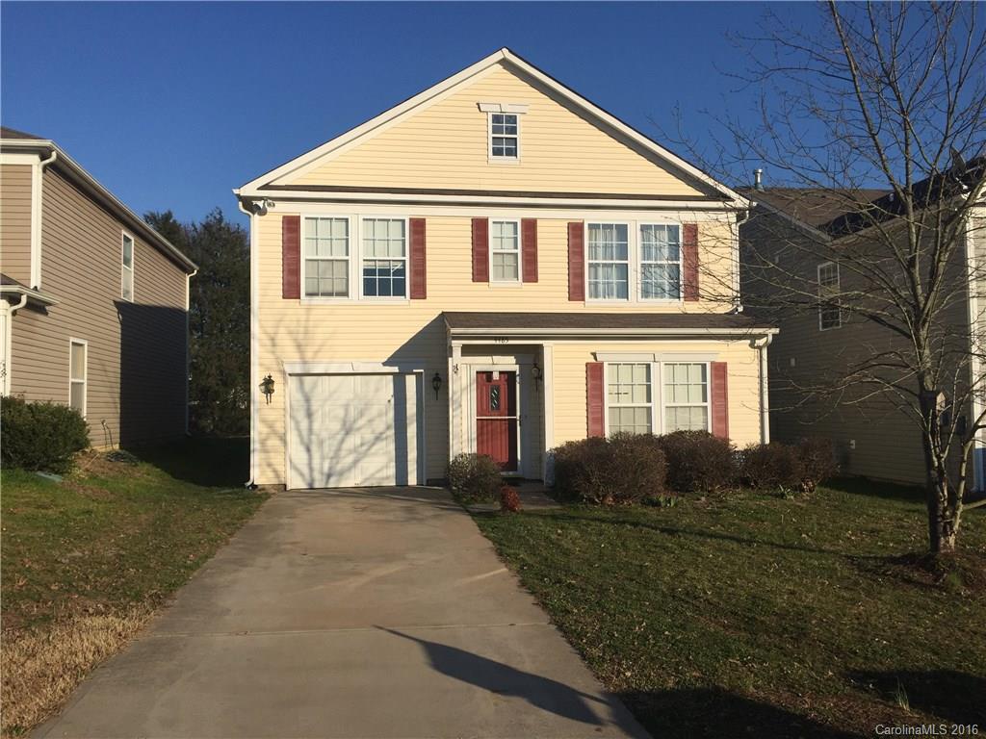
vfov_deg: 48.2
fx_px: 826
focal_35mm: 29
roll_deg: +0.4
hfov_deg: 61.7
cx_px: 493
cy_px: 370
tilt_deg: +3.7
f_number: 2.2
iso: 32
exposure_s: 1/4405
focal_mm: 4.15
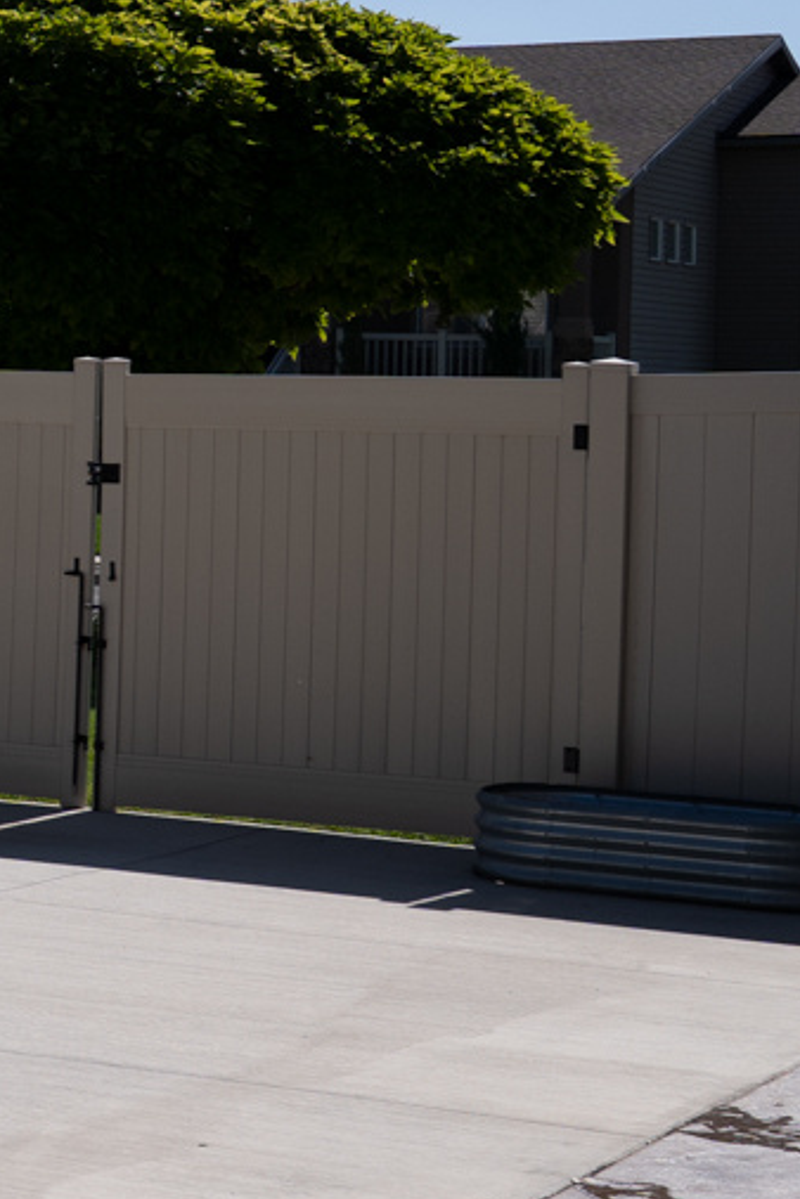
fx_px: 3233
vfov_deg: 20.9
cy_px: 384
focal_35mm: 97
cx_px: -1086
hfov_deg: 11.7
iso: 100
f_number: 5
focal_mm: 24
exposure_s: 1/1000
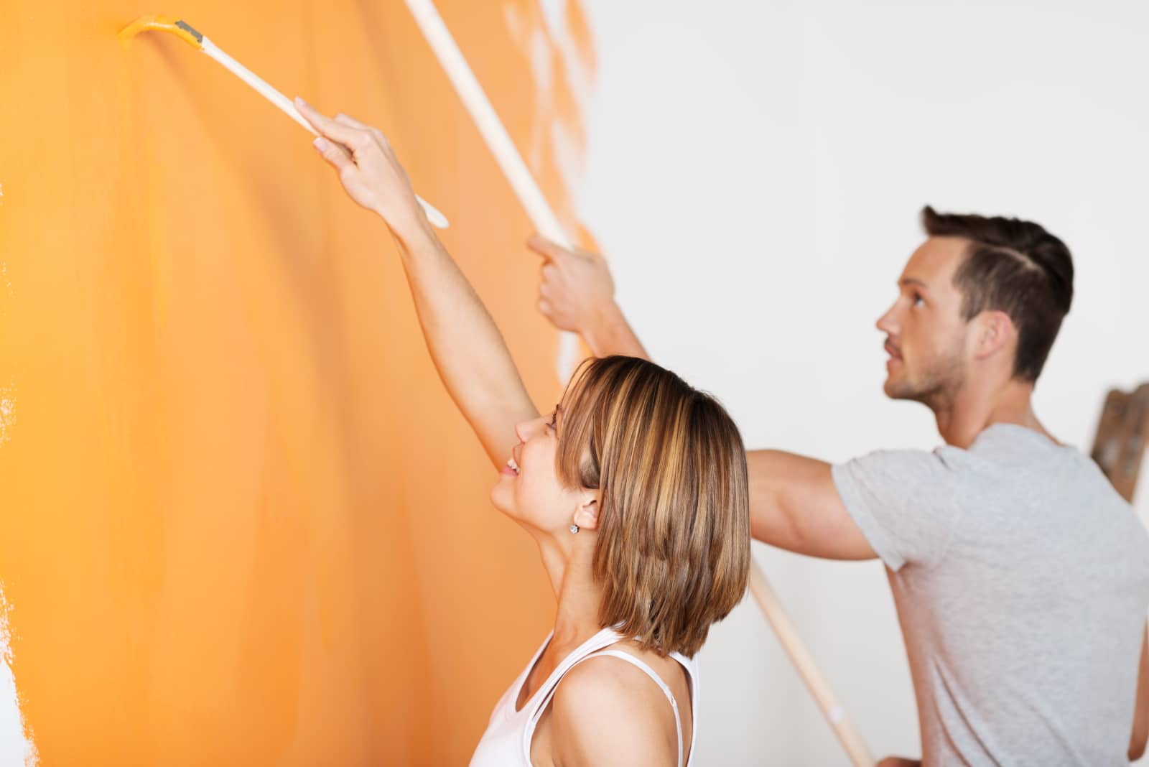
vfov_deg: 16.1
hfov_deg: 23.9
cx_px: 574
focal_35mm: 85
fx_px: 2714
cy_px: 384
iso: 80
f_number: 2.8
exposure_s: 1/200
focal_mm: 85
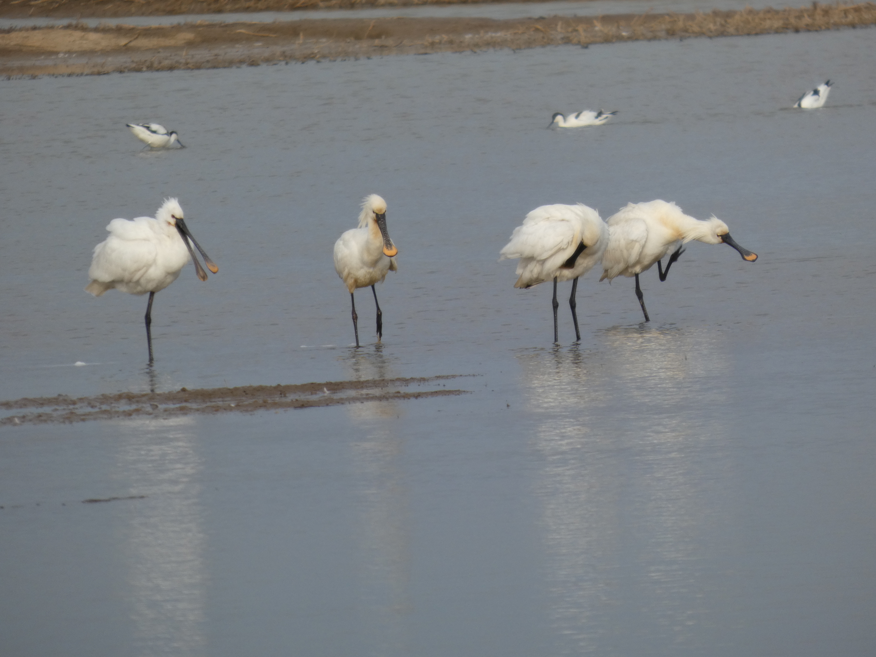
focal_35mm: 1060
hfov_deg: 1.9
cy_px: 328
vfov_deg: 1.4
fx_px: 26825
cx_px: 438
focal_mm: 189.9
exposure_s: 1/250
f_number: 5.7
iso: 80
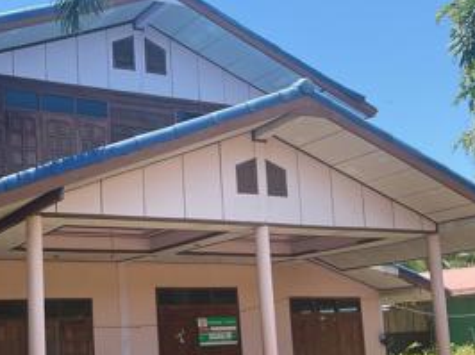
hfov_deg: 36.0
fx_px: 699
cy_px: 253
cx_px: 81
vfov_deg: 28.2
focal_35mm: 51
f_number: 1.8
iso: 16
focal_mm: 3
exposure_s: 1/792
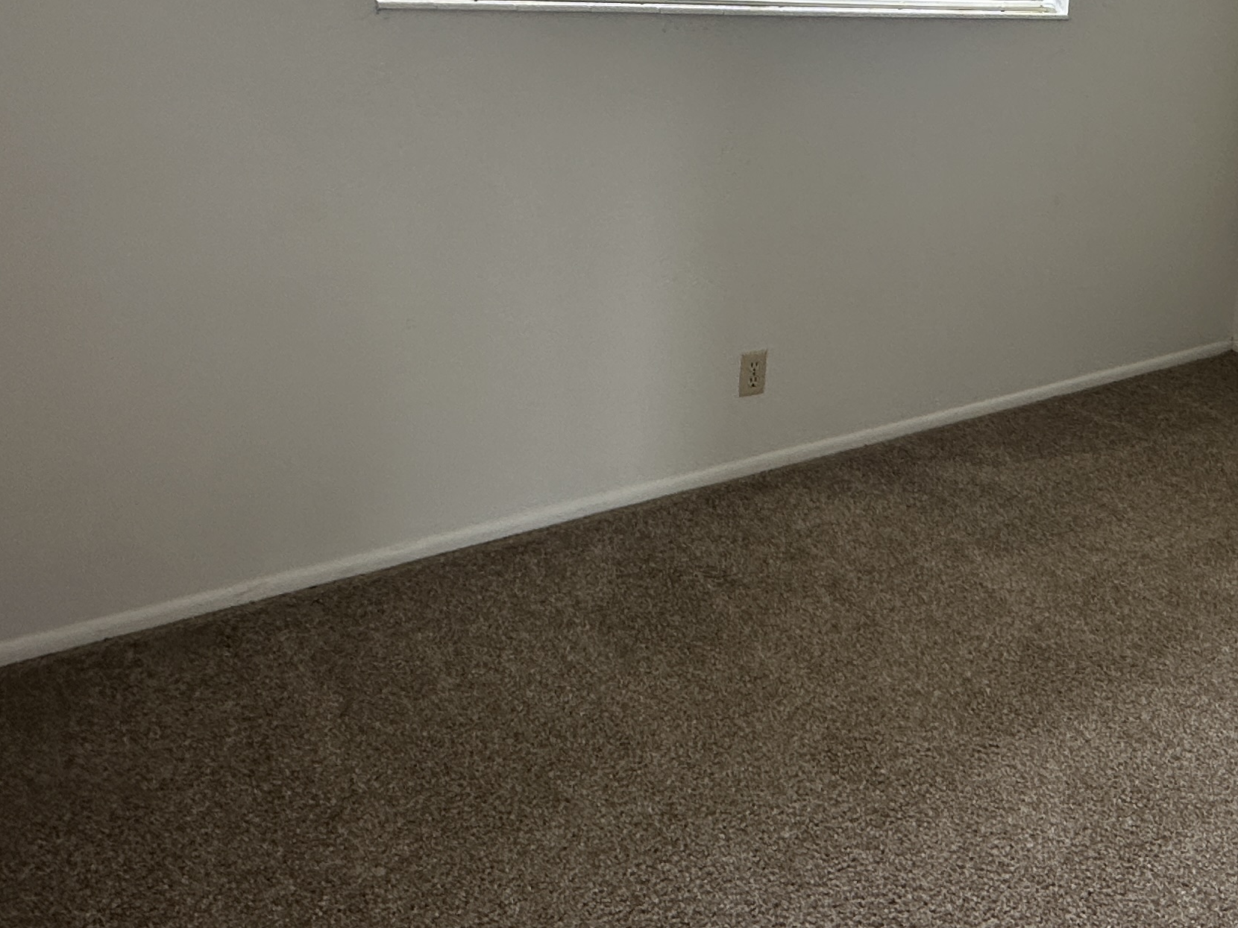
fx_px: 1216
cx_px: 953
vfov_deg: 40.0
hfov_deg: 51.3
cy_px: 177
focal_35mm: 34
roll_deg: -3.9
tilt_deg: -10.5
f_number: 2.2
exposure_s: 1/99
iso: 64
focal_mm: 2.22
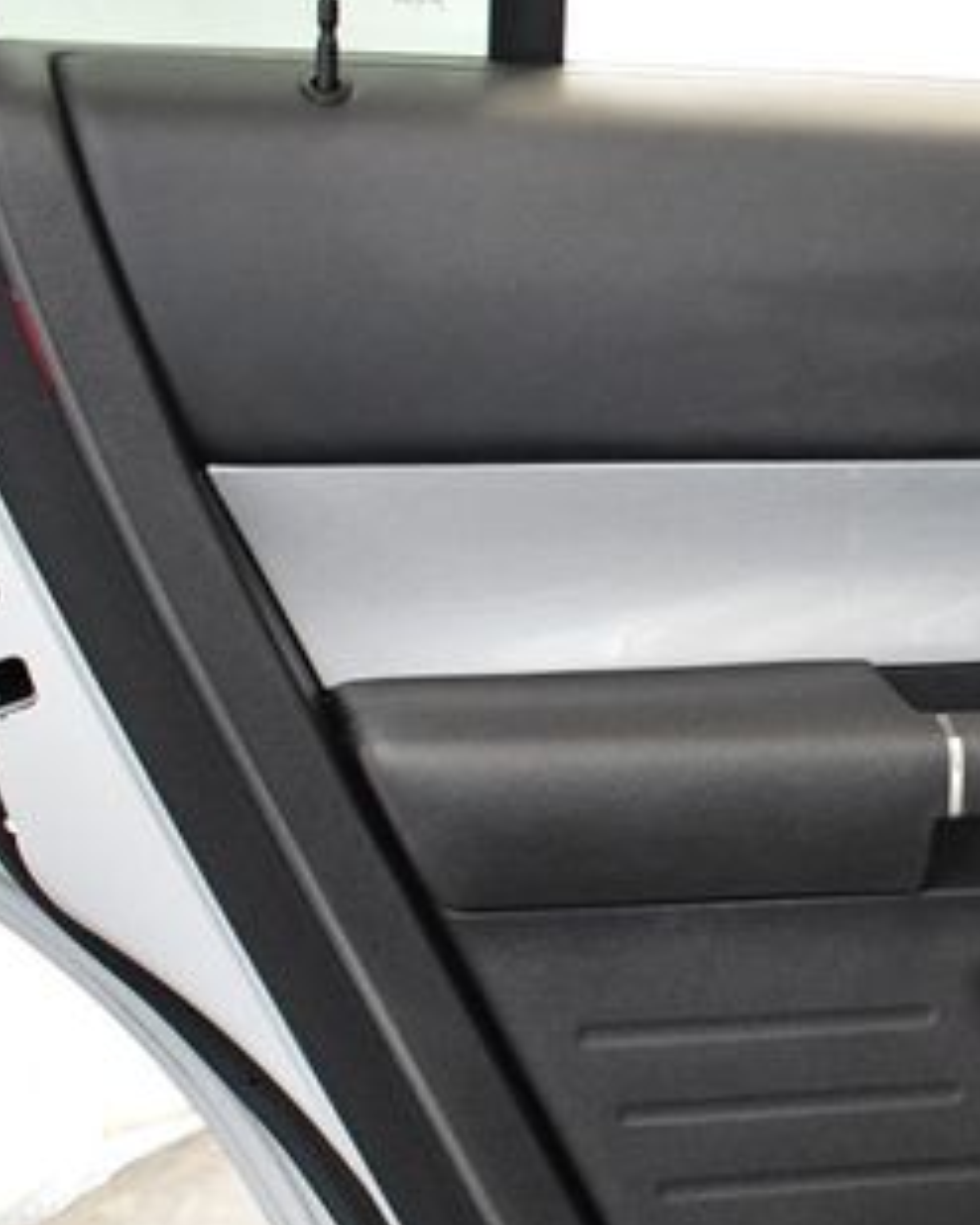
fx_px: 2539
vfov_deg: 27.1
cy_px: 769
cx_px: 1055
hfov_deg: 20.9
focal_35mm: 70
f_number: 3.5
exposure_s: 1/125
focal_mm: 18
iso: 3200
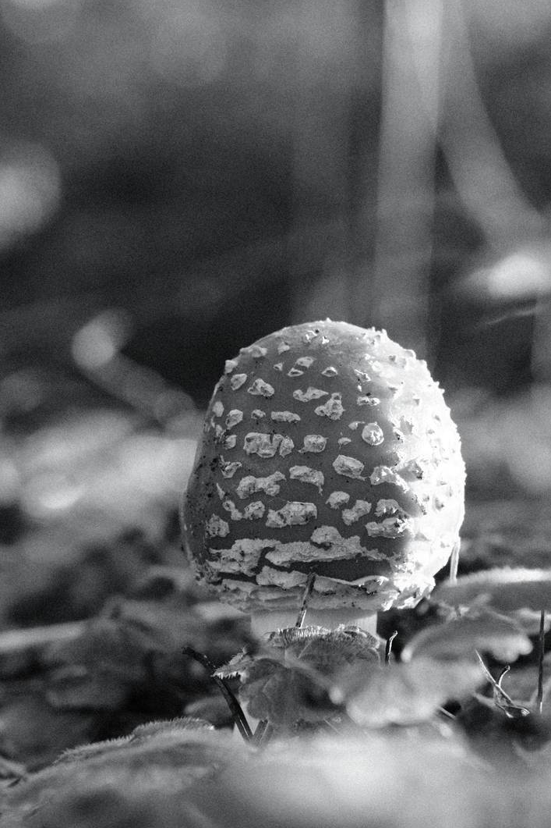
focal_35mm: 181
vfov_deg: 11.4
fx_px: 4156
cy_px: 415
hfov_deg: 7.6
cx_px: 480
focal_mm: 80
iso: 3200
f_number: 5.6
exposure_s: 1/240
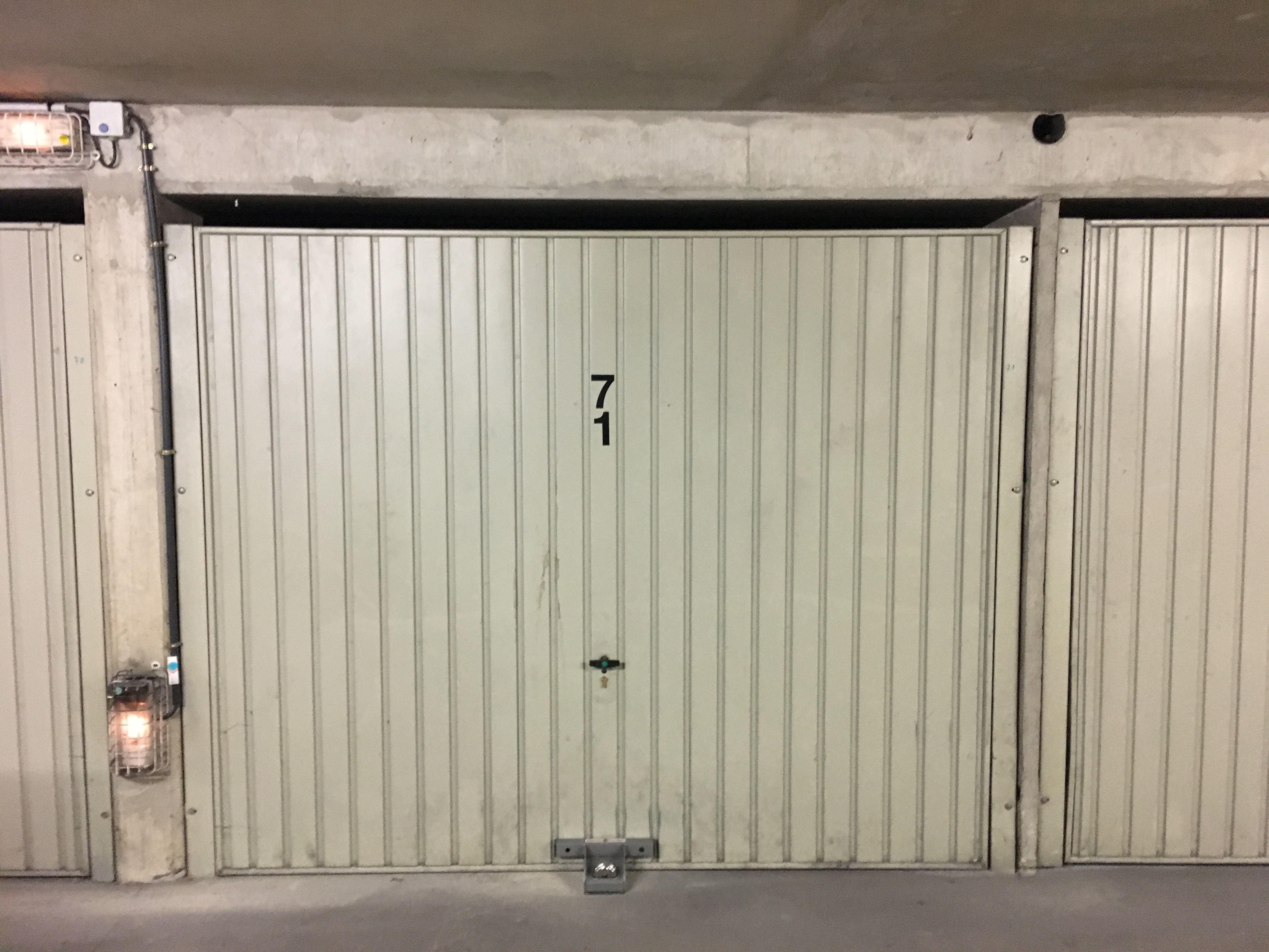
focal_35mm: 29
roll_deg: -0.5
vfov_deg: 48.2
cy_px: 476
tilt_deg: -6.9
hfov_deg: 61.7
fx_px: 1063
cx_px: 634
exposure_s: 1/17
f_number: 2.2
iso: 250
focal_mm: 4.15
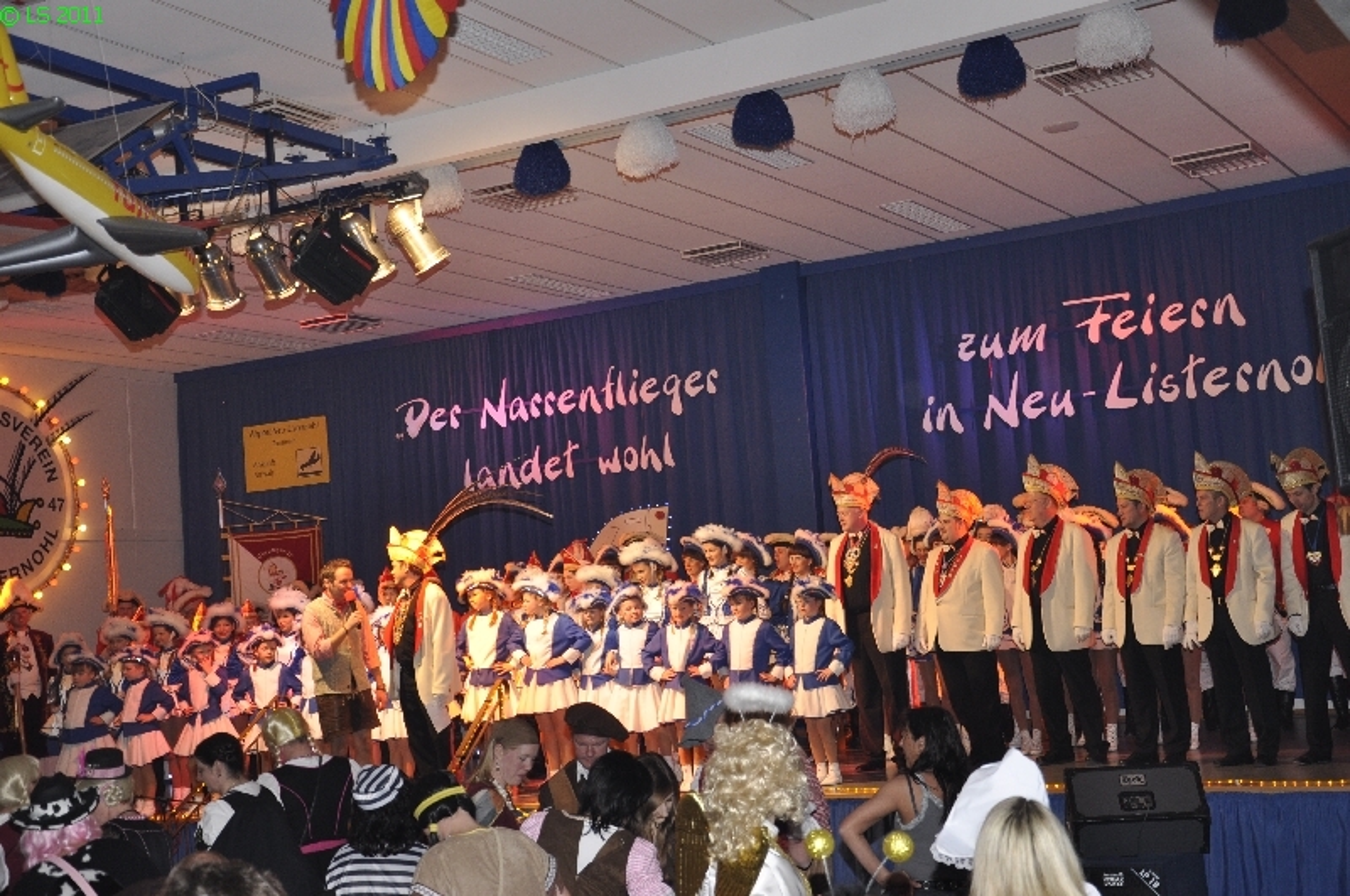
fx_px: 1910
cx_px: 675
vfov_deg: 26.4
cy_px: 448
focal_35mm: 51
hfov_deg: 38.9
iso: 400
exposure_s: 1/60
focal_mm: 34
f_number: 5
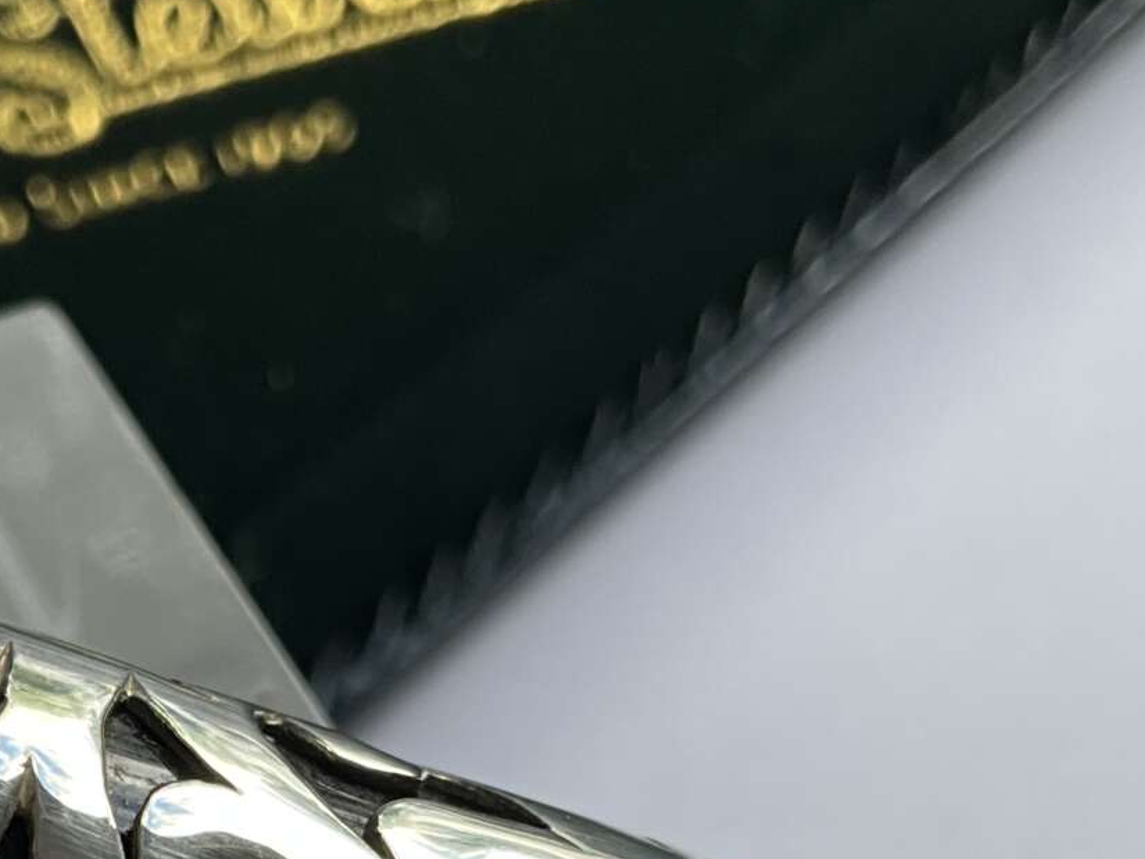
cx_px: 305
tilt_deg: -59.0
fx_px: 2977
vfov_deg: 15.8
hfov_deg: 21.6
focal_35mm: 90
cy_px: 1027
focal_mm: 3
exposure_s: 1/122
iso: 16
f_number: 1.8
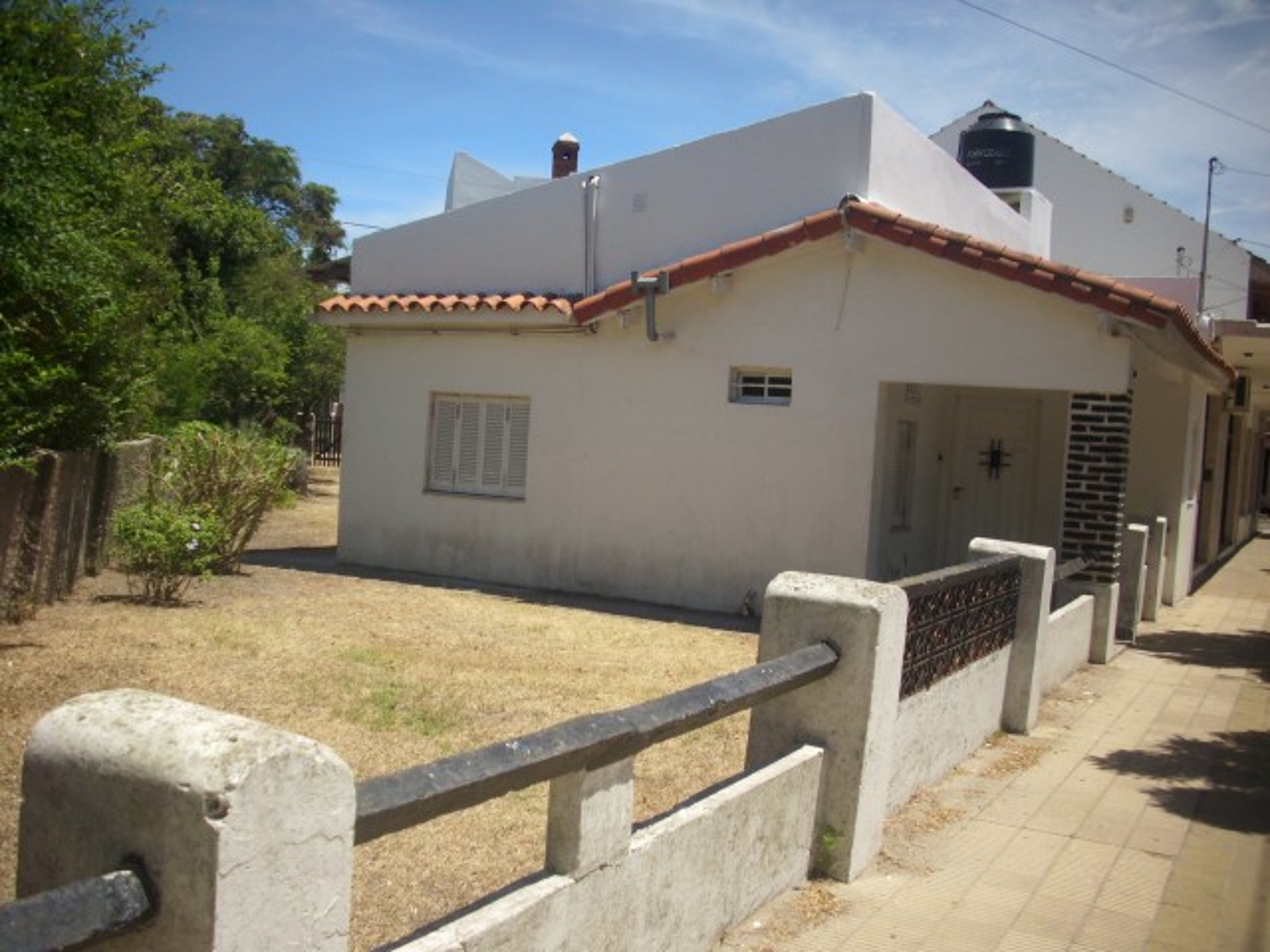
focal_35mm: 31
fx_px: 1137
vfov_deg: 45.4
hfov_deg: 58.4
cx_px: 635
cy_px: 476
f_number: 5.6
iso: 50
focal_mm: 6.2
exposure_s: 1/369
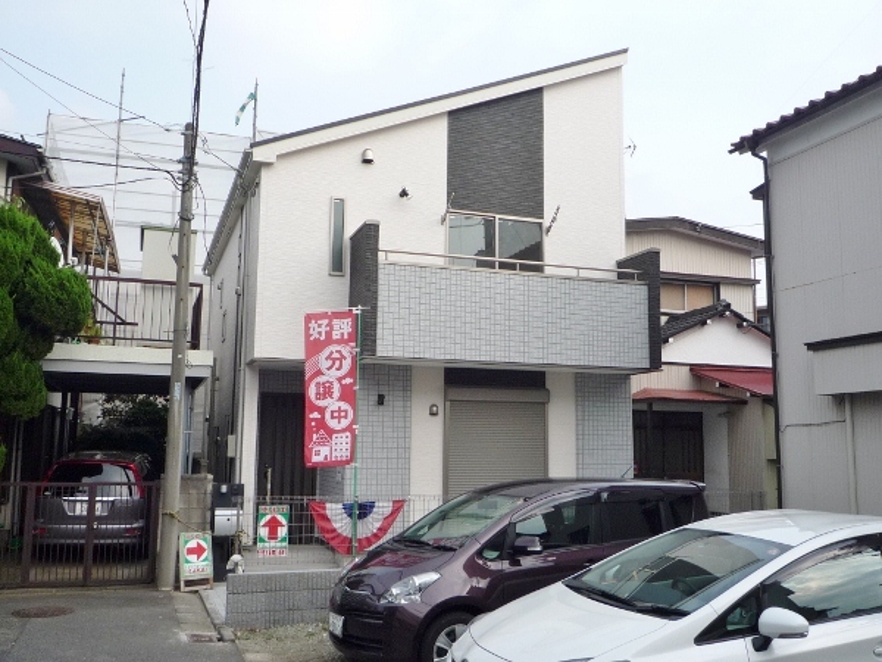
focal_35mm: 33
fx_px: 841
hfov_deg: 55.4
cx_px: 441
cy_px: 331
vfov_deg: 42.9
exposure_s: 1/640
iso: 100
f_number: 3.2
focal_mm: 4.4
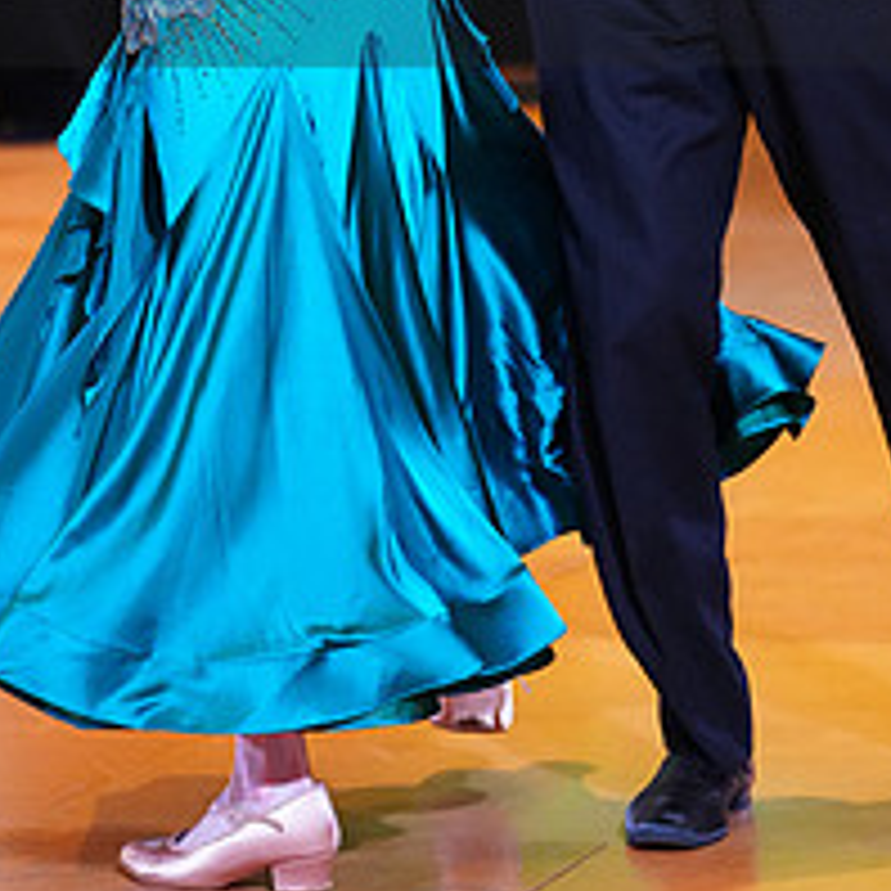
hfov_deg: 7.2
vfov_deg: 7.2
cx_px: 524
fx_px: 7047
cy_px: -81
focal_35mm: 242
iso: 5000
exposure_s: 1/400
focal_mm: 97
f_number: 2.8
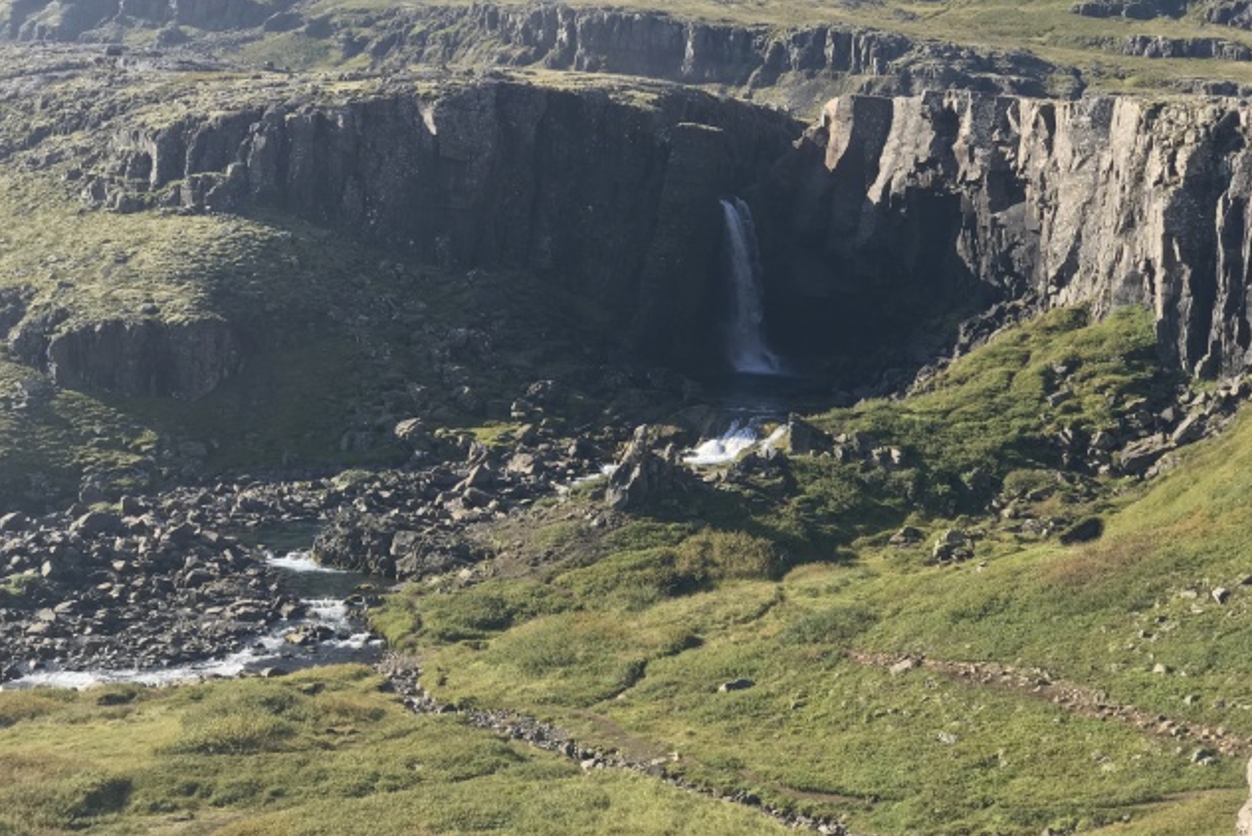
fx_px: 2088
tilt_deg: -6.6
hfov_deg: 33.4
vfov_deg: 22.6
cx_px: 624
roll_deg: -1.2
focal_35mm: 60
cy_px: 386
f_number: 2.8
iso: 20
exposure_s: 1/222
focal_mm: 6.6
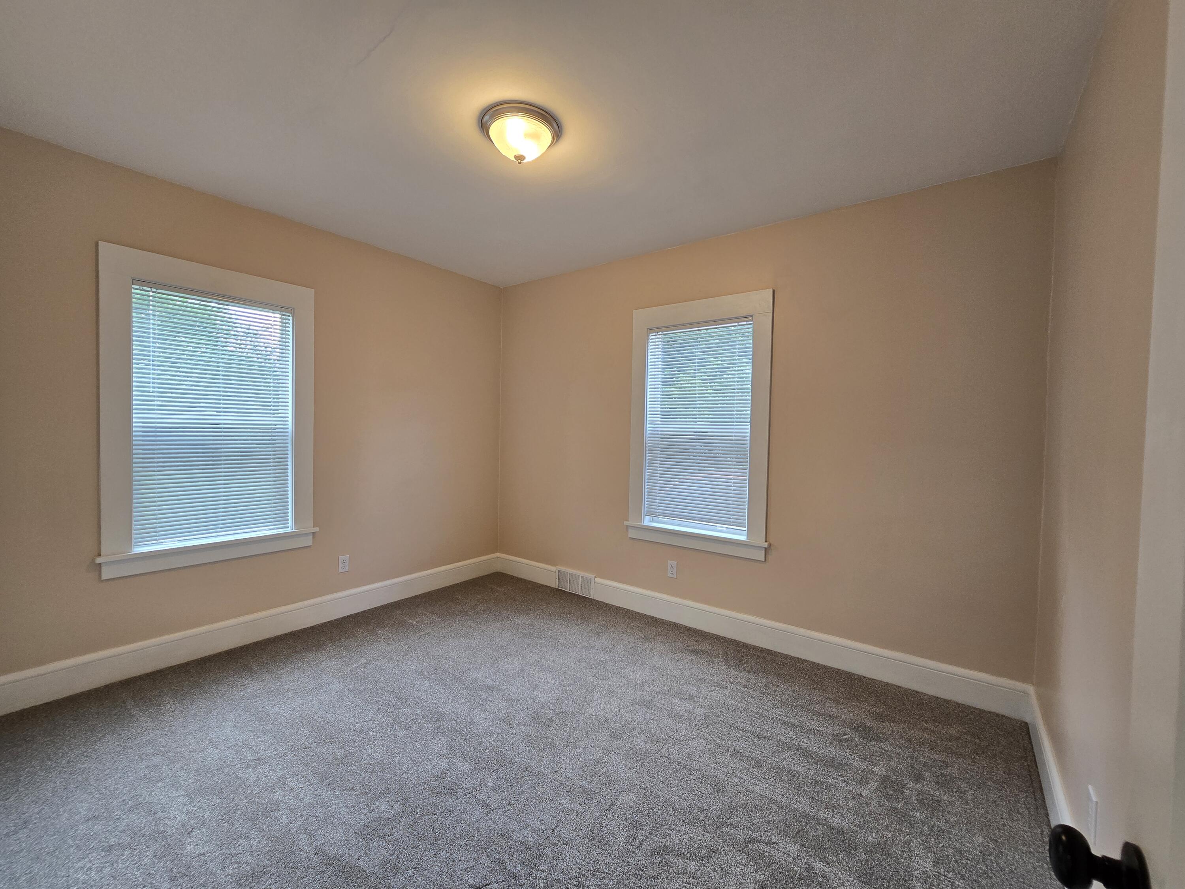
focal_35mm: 13
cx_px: 592
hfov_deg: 106.2
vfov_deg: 89.9
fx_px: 445
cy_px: 444
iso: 100
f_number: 2.2
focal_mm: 2.2
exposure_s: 1/60
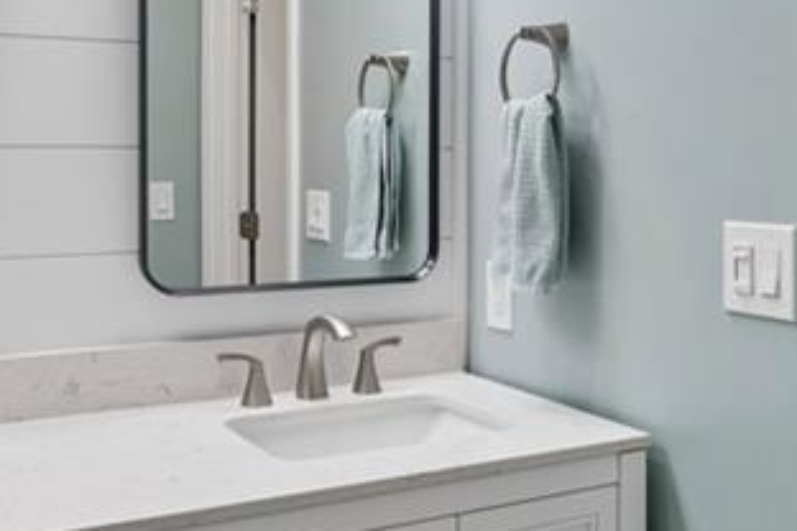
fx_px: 1018
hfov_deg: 42.7
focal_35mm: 46
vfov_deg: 29.2
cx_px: 406
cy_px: 232
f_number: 13
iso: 400
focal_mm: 14
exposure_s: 1/15
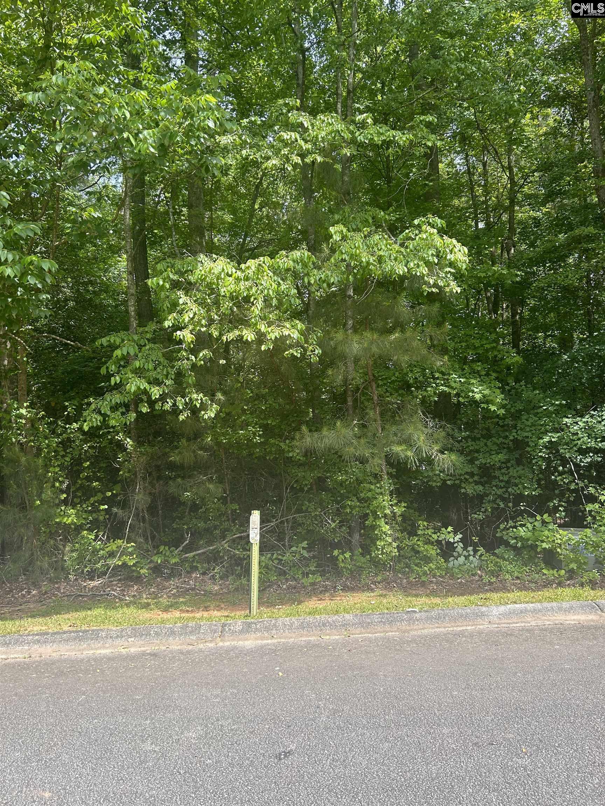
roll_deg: +3.1
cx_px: 302
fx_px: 606
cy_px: 403
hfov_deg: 53.1
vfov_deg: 67.3
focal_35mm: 26
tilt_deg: +6.1
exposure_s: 1/662
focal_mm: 5.7
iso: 50
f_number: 1.5
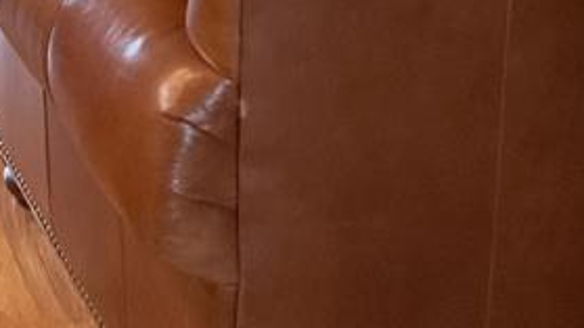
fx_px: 1347
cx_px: 38
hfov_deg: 23.7
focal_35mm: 87
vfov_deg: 11.6
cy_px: -441
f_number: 1.8
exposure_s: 1/60
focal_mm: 3
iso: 250
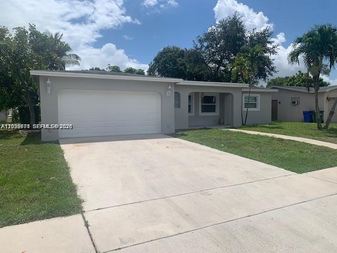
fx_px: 253
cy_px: 126
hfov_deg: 67.3
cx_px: 168
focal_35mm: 26
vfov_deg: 53.1
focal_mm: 4.25
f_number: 1.8
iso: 25
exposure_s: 1/6061
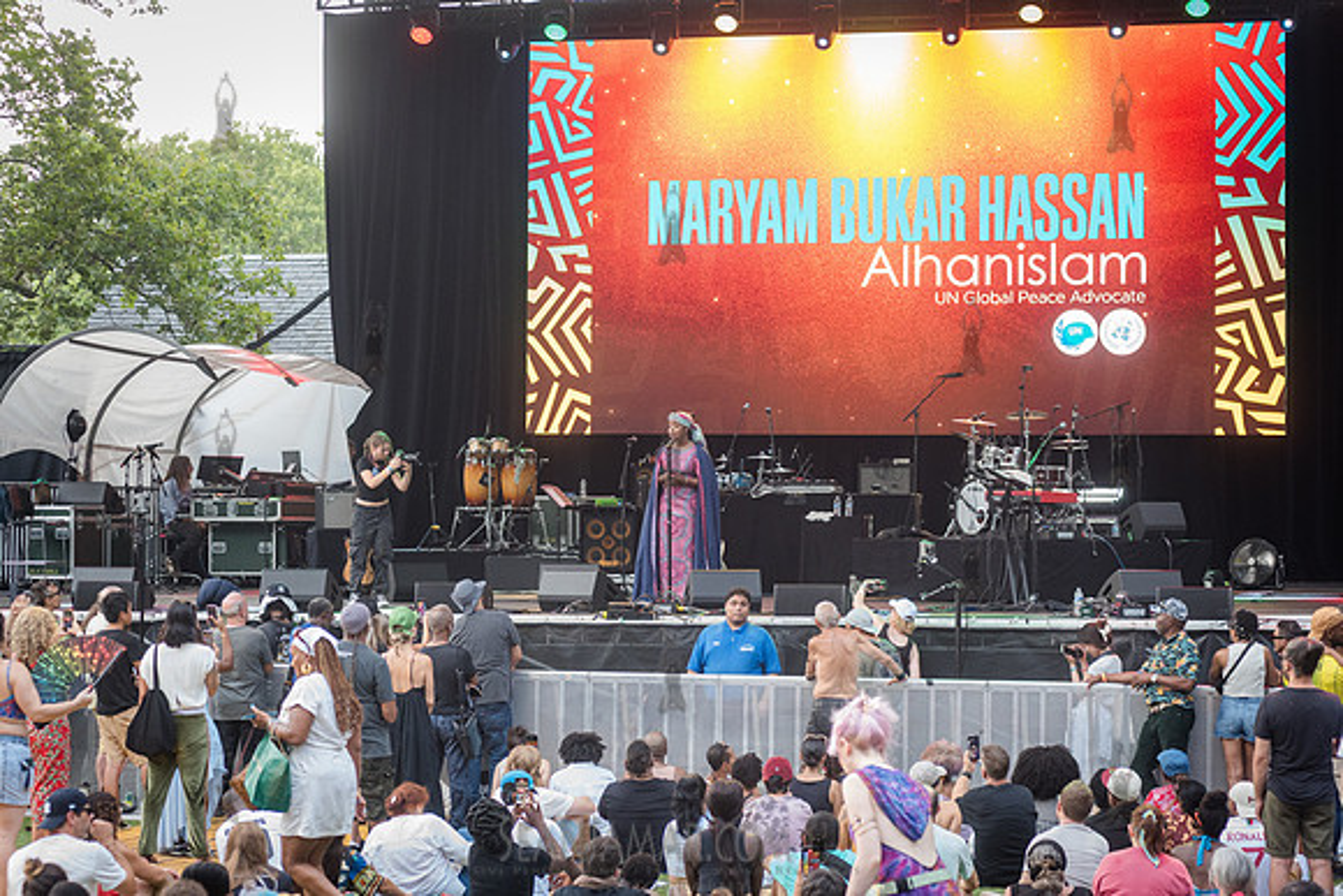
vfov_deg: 17.0
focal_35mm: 80
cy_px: 448
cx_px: 672
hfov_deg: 25.3
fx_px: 2997
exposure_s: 1/400
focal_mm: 80
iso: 2000
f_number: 4
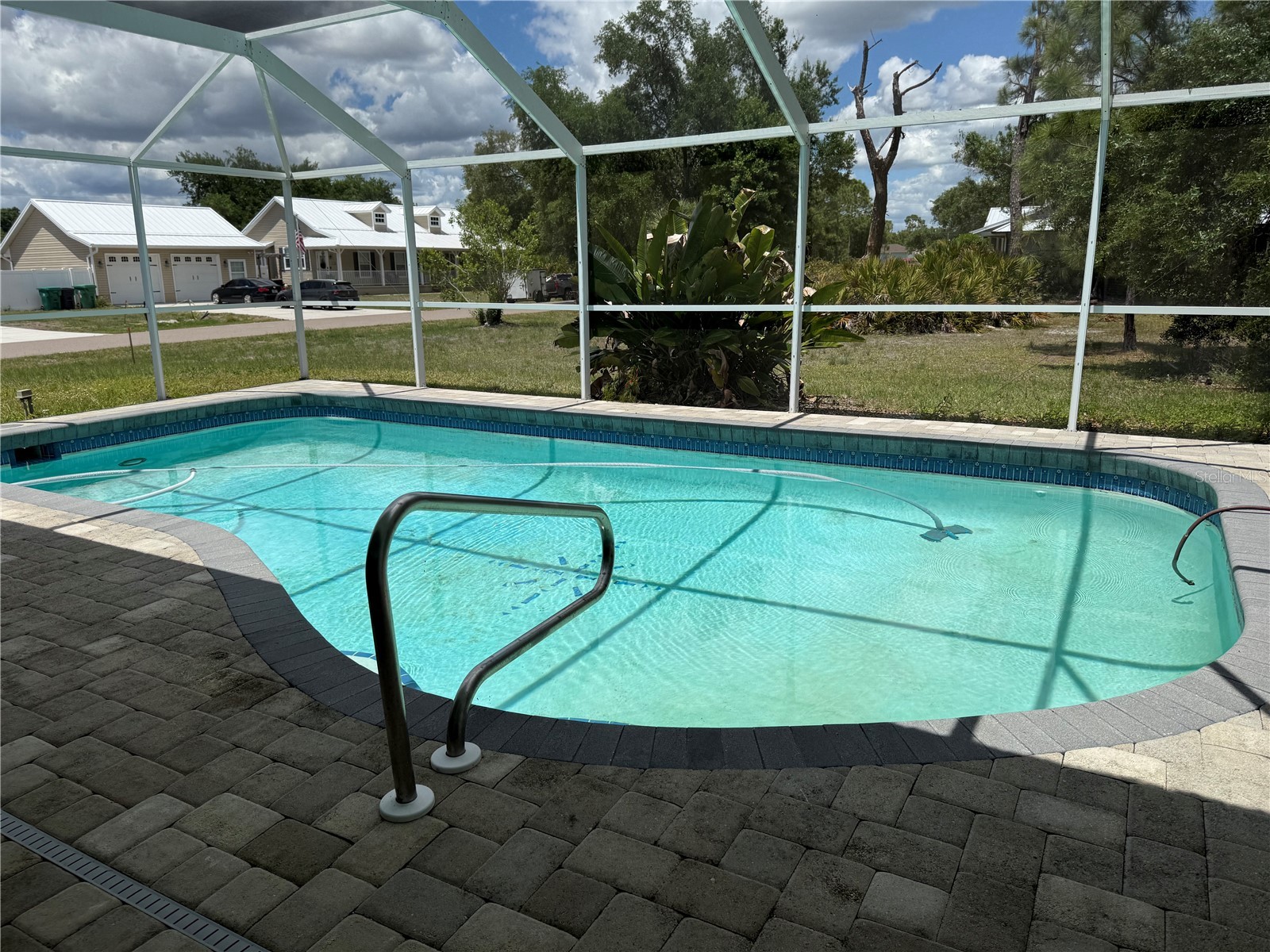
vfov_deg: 56.8
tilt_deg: -10.4
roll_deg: +1.2
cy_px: 476
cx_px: 635
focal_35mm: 24
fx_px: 881
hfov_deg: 71.6
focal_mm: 6.76
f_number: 1.78
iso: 80
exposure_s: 1/6711
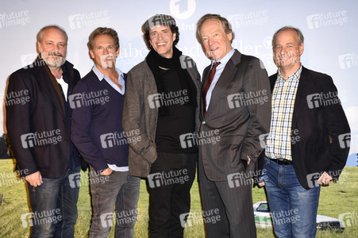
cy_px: 119
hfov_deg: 37.9
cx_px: 179
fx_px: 522
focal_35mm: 52
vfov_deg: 25.7
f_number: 5.6
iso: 640
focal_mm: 35
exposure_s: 1/160
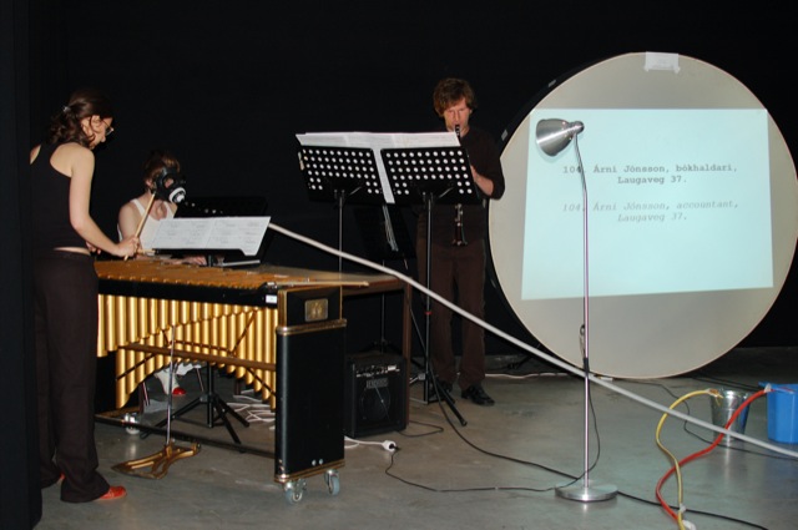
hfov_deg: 37.9
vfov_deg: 25.7
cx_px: 399
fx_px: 1162
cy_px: 265
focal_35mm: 52
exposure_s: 1/60
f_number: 3.5
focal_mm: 35
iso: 400
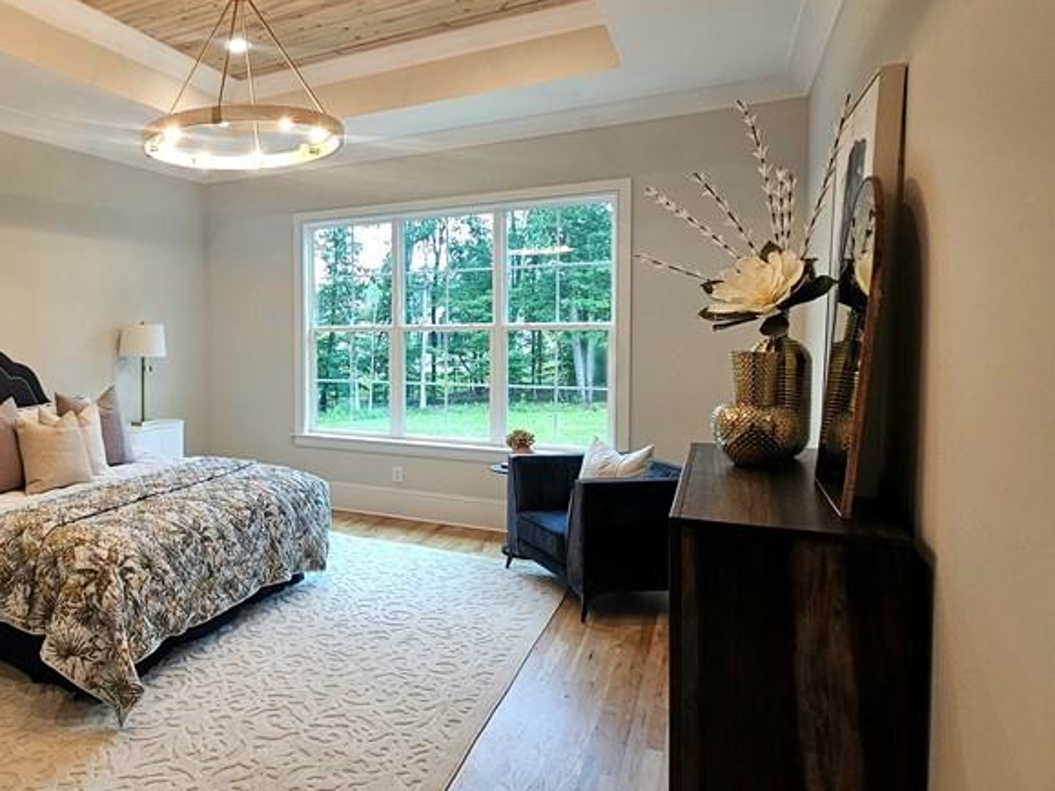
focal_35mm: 23
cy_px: 363
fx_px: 701
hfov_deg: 66.7
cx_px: 202
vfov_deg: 58.8
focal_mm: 2.2
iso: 125
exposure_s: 1/60.2
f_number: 2.2
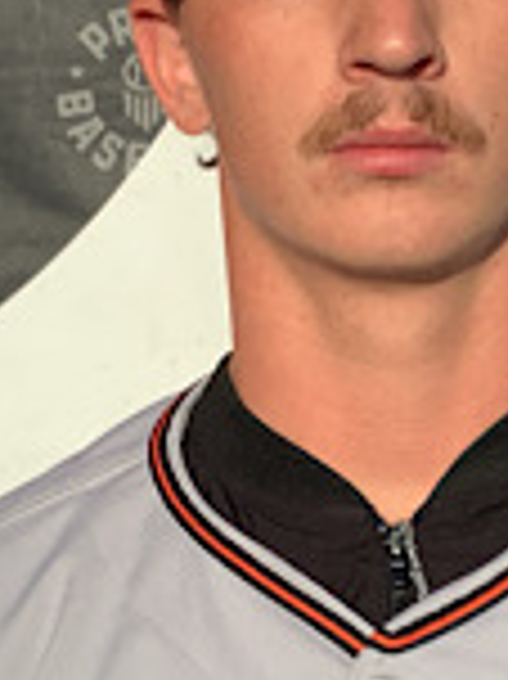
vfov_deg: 23.7
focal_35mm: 82
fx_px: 1607
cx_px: 346
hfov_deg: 17.9
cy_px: 473
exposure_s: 1/1359
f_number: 2.4
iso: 25
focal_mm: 3.3
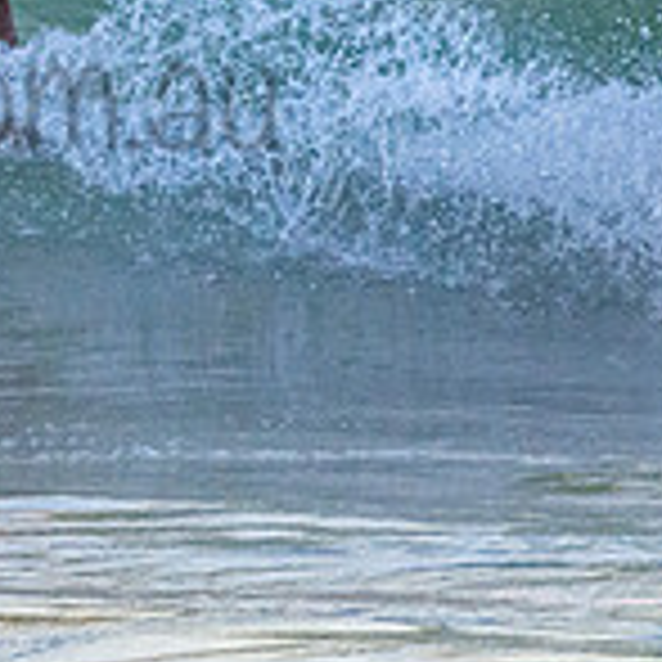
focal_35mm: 2514
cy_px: 47
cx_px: -198
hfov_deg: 0.7
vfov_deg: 0.7
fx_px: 54394
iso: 2000
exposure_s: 1/1600
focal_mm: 500
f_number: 5.6
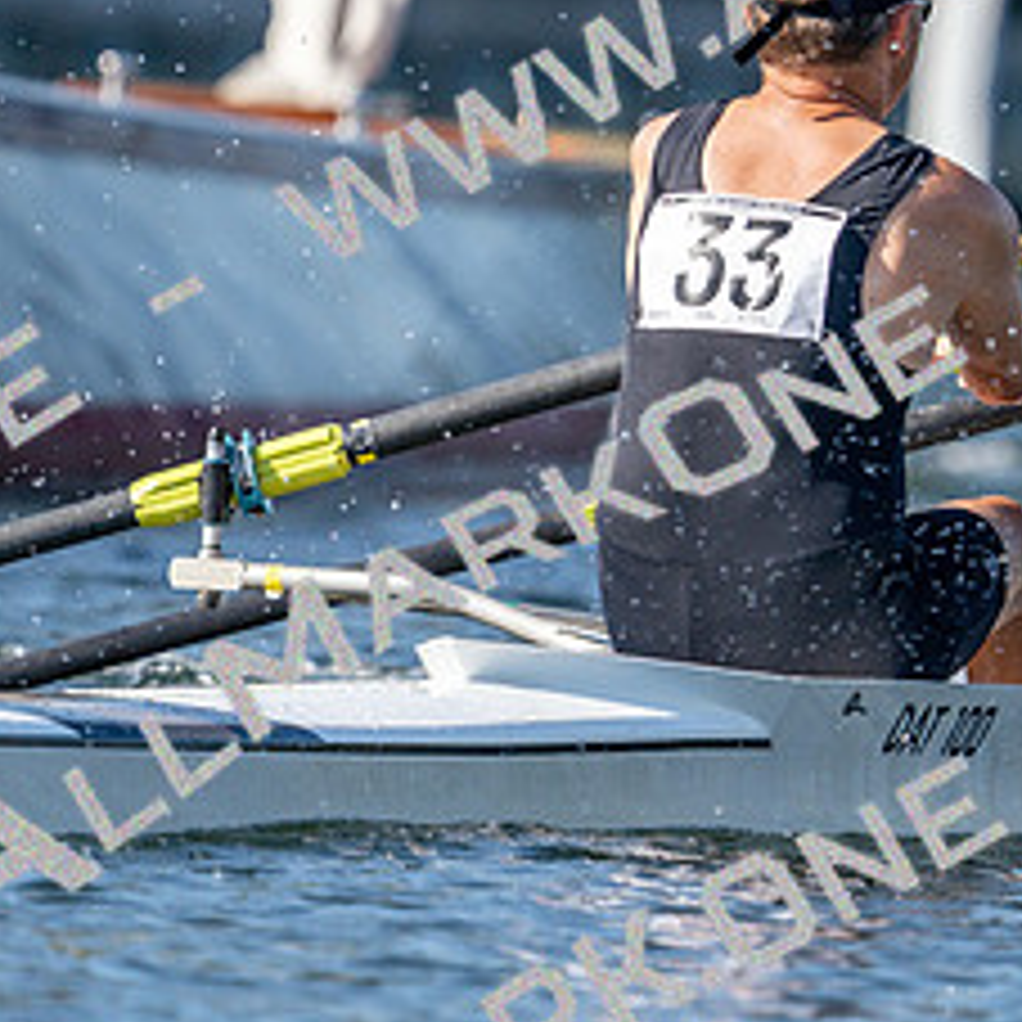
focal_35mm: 1047
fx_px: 34972
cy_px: 272
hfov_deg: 1.7
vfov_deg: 1.7
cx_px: 833
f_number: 6.3
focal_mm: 481
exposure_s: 1/1600
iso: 400
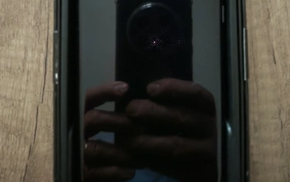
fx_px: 285
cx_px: 151
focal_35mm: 36
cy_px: 27
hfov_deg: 54.0
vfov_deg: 33.9
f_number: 1.4
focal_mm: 6.83
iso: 51200
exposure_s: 1/6
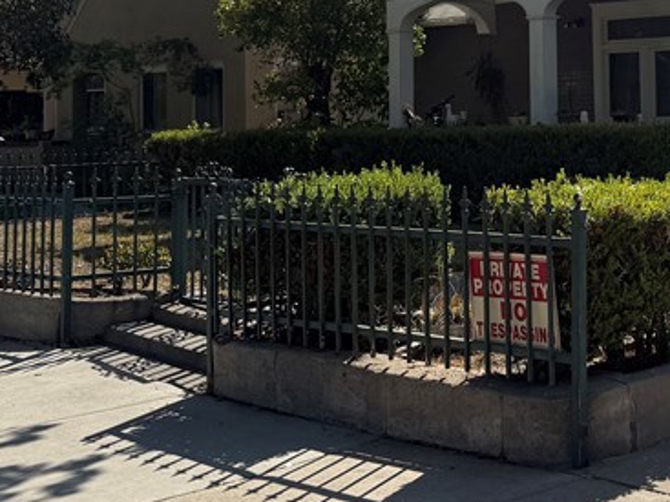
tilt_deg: +2.6
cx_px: 717
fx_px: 1296
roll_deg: +1.0
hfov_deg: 26.9
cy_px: 57
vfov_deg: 21.5
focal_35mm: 67
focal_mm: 6.76
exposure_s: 1/5714
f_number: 1.78
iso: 80
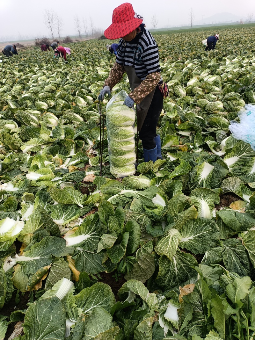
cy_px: 170
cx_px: 128
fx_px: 255
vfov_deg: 67.3
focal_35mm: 26
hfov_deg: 53.1
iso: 100
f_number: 1.8
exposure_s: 1/202
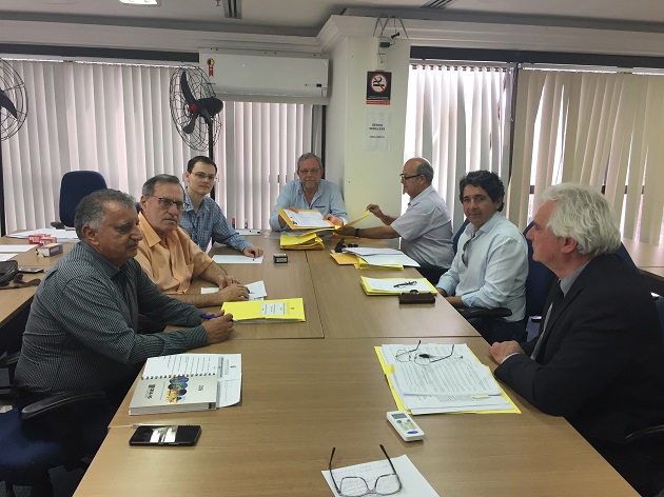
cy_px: 248
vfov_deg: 48.2
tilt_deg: -11.8
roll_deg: -1.8
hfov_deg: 61.7
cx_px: 332
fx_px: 556
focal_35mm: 29
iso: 32
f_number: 2.2
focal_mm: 4.15
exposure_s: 1/30
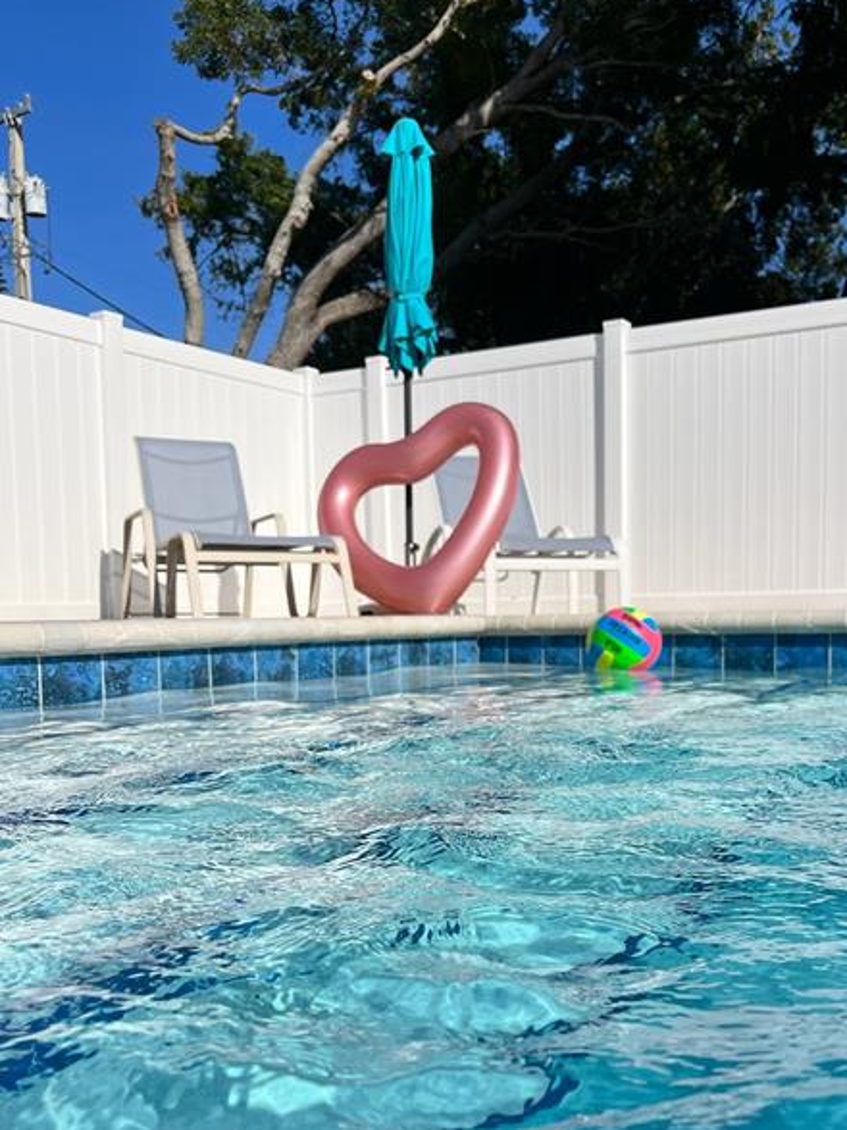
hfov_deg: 41.5
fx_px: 1110
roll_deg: +0.5
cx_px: 524
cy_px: 680
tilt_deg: -3.4
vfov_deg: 53.6
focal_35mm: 34
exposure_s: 1/9901
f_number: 1.6
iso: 50
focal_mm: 5.1
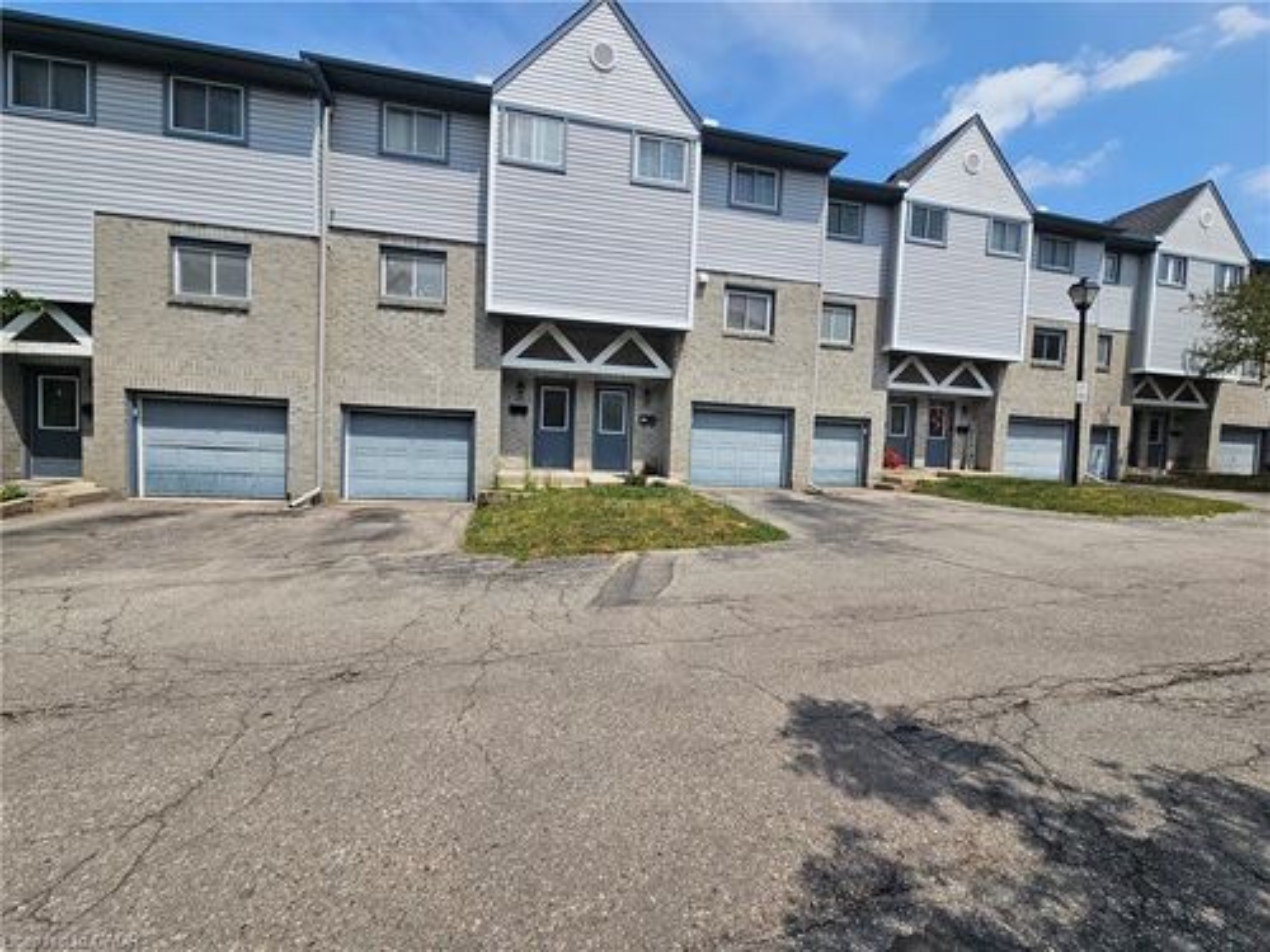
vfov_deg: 89.9
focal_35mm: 13
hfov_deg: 106.2
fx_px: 477
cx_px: 635
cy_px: 476
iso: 50
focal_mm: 2.2
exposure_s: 1/3327
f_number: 2.2
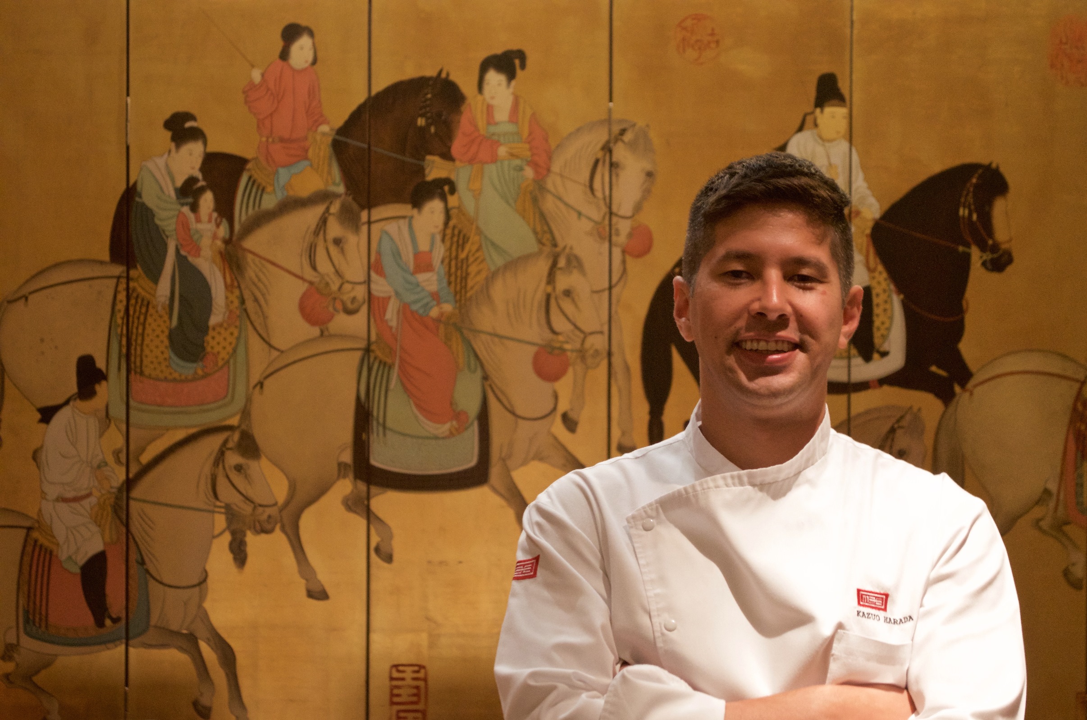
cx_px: 544
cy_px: 360
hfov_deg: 24.7
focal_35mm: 82
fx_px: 2486
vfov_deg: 16.5
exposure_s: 1/8
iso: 1600
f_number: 5.6
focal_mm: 55
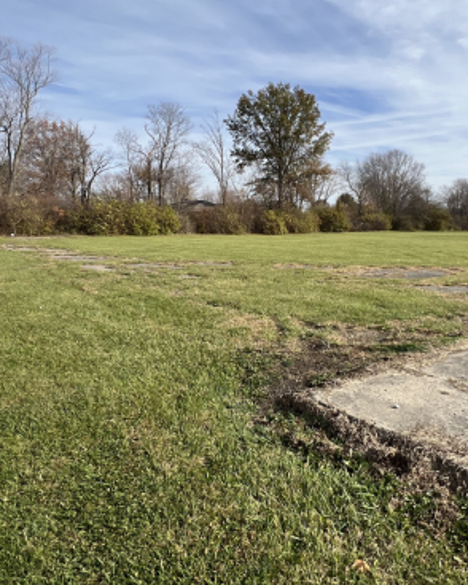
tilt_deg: -4.3
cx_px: 286
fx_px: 399
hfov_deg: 60.2
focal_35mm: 23
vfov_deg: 72.4
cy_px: 258
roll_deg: -0.1
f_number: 1.8
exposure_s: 1/1508
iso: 32
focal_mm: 1.57
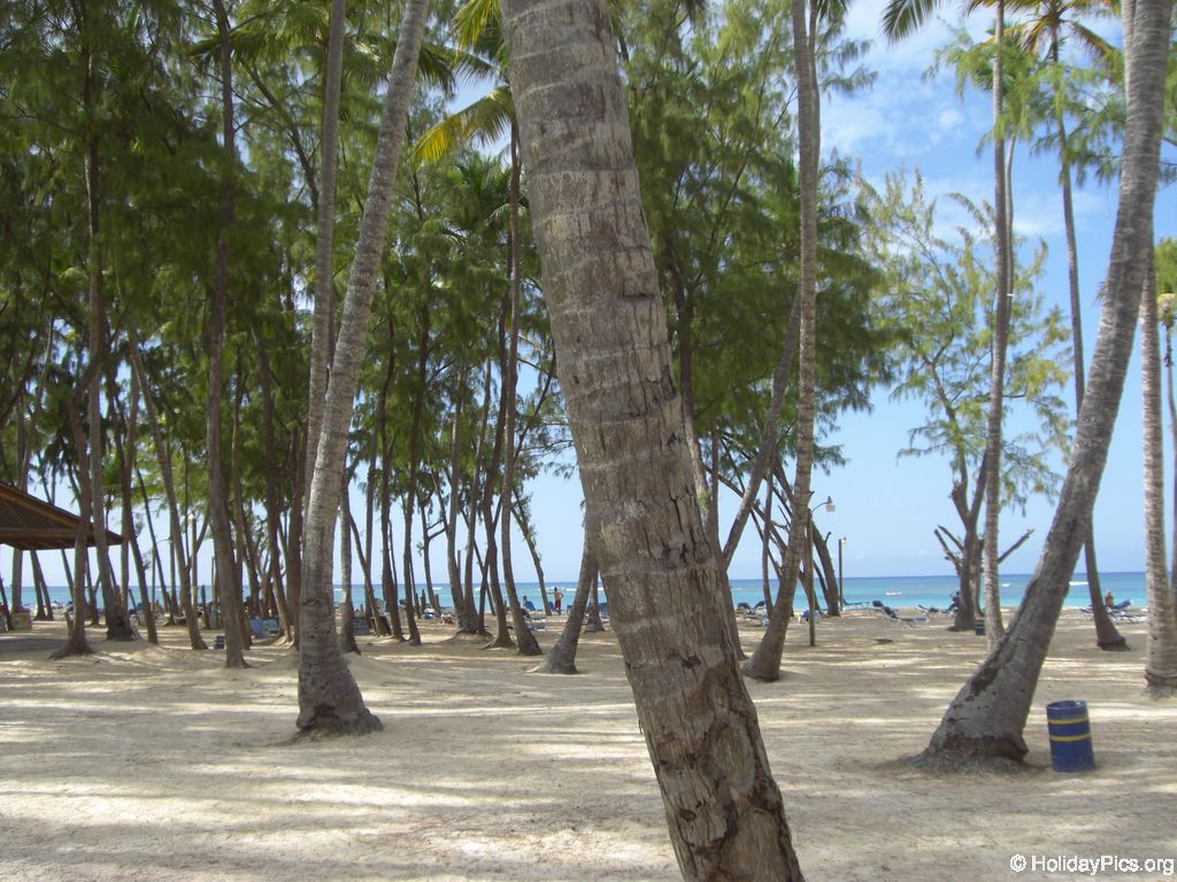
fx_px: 1292
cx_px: 588
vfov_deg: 37.7
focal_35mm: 38
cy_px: 441
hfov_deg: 49.0
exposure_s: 1/640
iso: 64
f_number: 2.7
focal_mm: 6.2
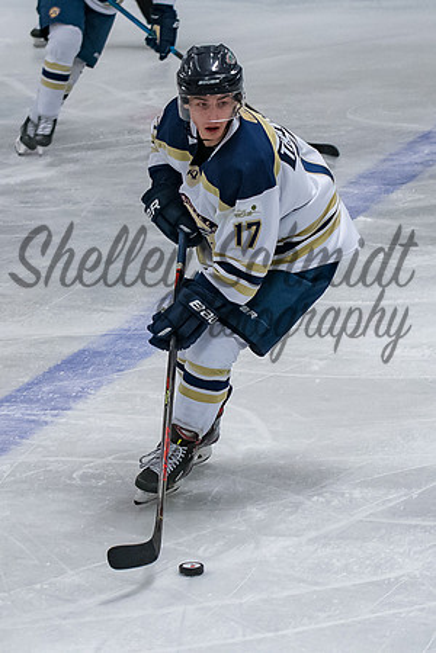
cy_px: 256
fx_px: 3478
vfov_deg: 10.7
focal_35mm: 191
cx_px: 272
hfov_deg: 7.2
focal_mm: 70
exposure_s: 1/800
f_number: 3.5
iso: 2500
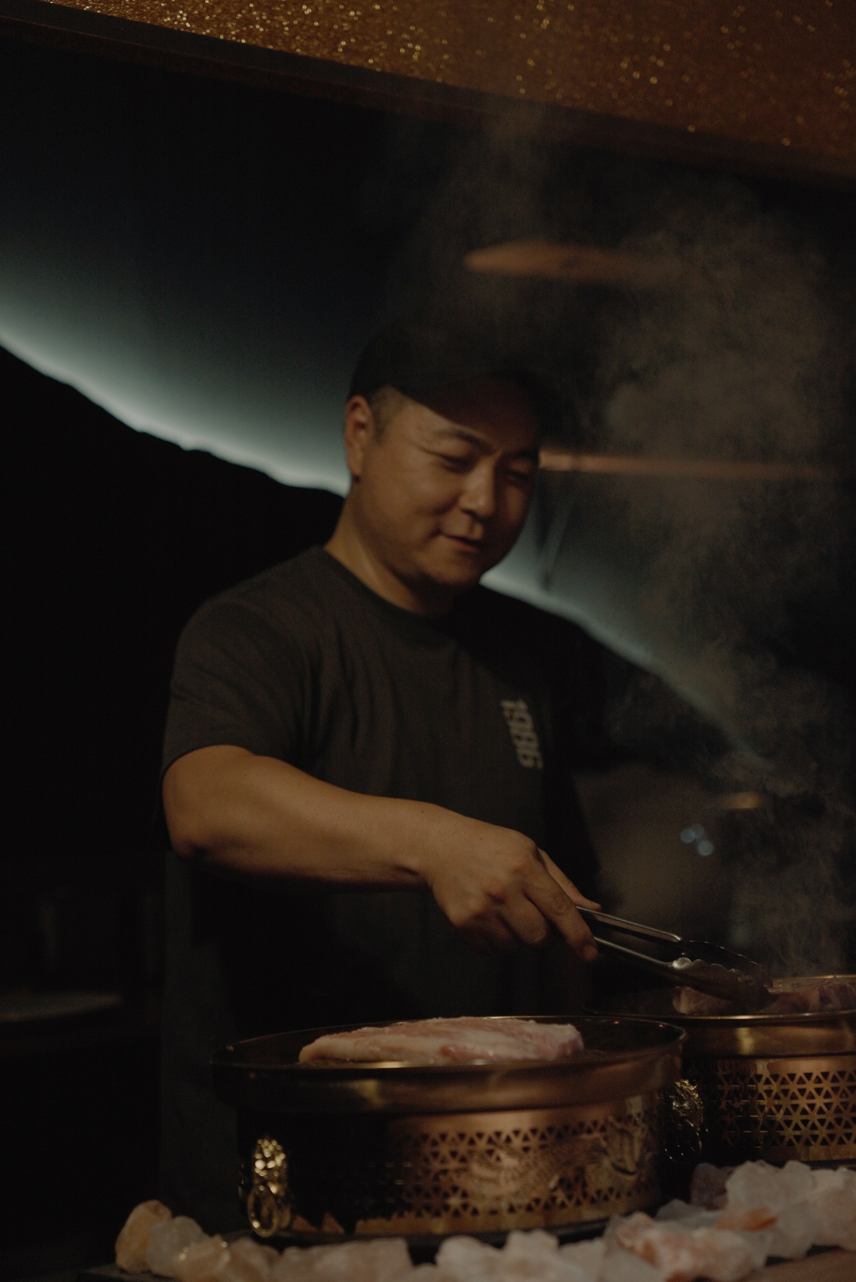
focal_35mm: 70
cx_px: 428
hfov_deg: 19.5
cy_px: 641
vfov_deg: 28.8
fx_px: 2493
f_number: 2.8
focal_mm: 70
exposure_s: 1/160
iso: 1250
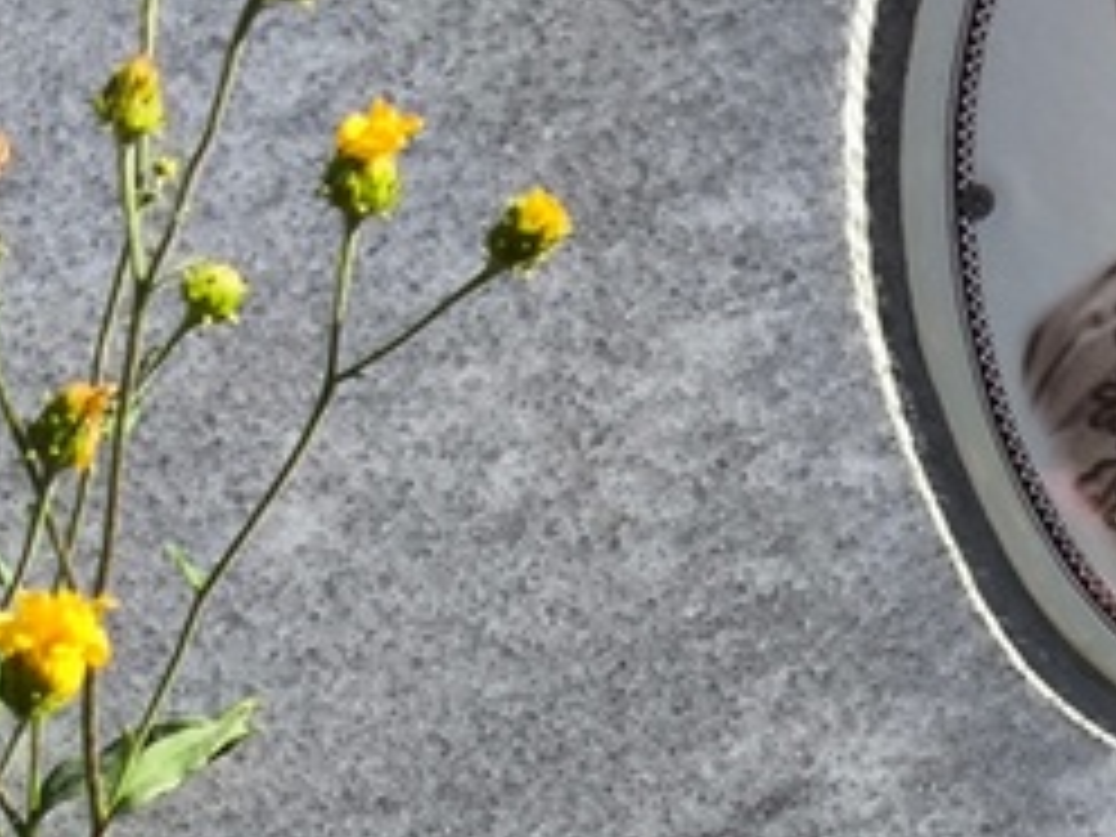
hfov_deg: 11.9
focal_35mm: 161
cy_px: 1170
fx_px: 5191
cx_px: 1514
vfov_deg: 9.0
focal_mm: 4.71
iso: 50
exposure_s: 1/772
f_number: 1.7
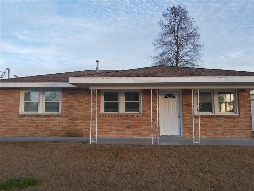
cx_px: 127
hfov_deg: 67.3
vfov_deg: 53.1
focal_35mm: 26
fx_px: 191
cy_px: 96
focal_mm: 4.25
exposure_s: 1/411
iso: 50
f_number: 1.7
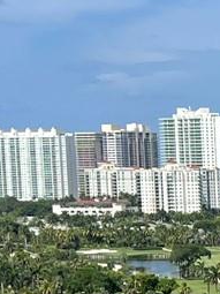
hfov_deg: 8.3
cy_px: 350
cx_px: 531
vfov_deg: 11.9
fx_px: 1382
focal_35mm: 163
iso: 50
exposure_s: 1/5587
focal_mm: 5.7
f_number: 1.5
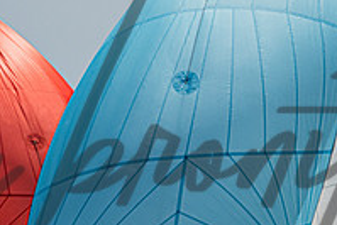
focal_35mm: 1226
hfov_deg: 1.7
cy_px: 176
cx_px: 269
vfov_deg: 1.1
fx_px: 11485
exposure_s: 1/3200
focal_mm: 340
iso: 400
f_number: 8
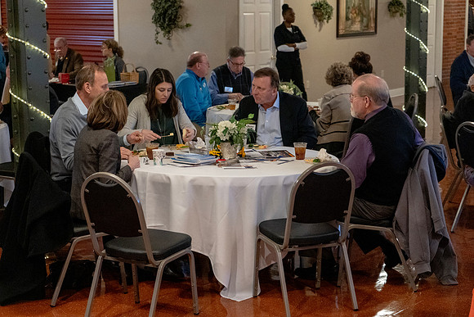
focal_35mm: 70
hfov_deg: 28.8
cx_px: 237
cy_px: 158
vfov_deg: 19.5
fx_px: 922
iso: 12800
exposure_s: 1/100
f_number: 5.6
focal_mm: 70
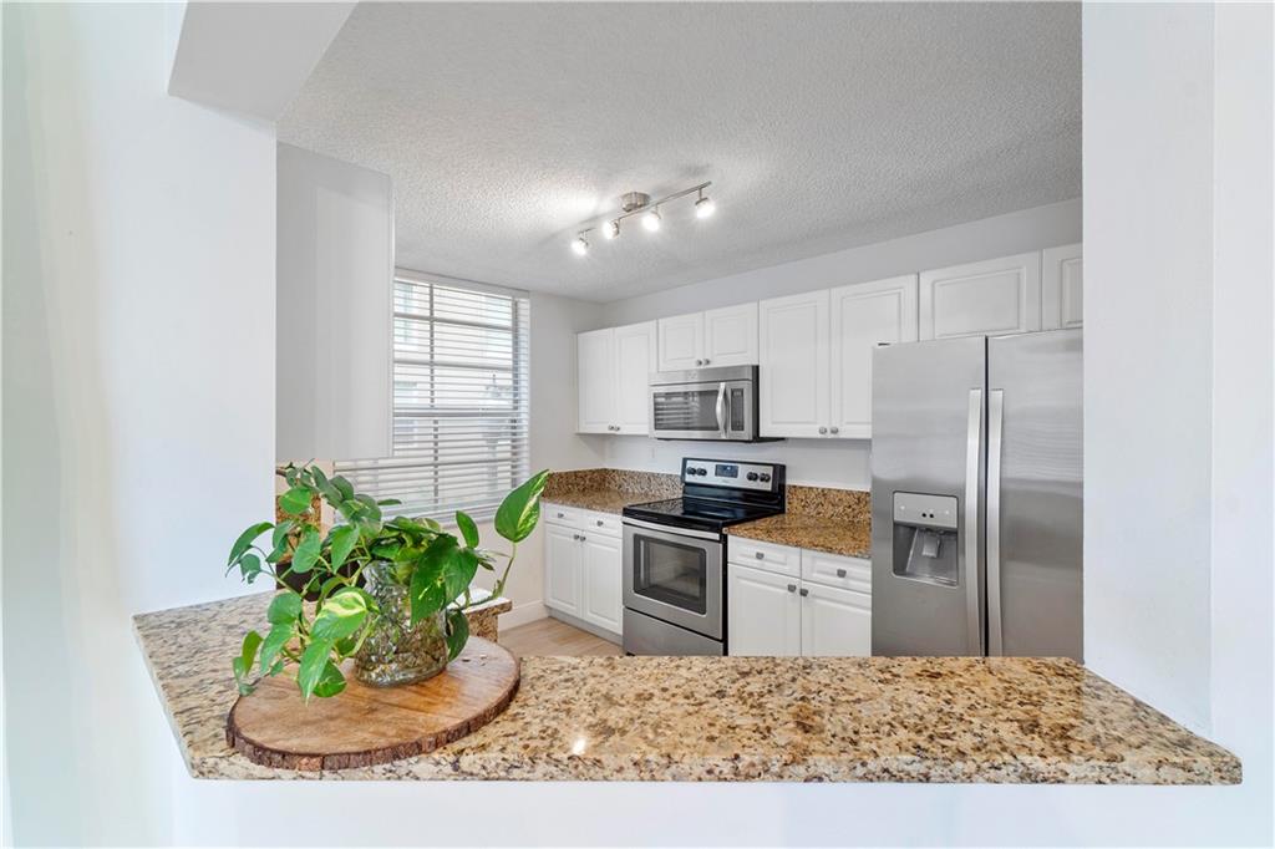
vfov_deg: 77.3
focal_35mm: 15
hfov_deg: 100.4
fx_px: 531
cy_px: 424
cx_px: 638
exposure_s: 1/1.25
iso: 100
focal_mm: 10
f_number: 11
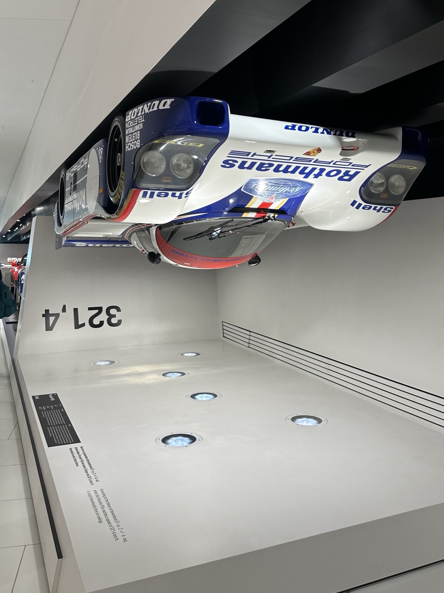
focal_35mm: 24
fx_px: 410
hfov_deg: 56.8
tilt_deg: +4.2
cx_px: 222
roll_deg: -0.7
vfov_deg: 71.6
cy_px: 296
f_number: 1.78
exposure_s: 1/81
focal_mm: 6.86
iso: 64
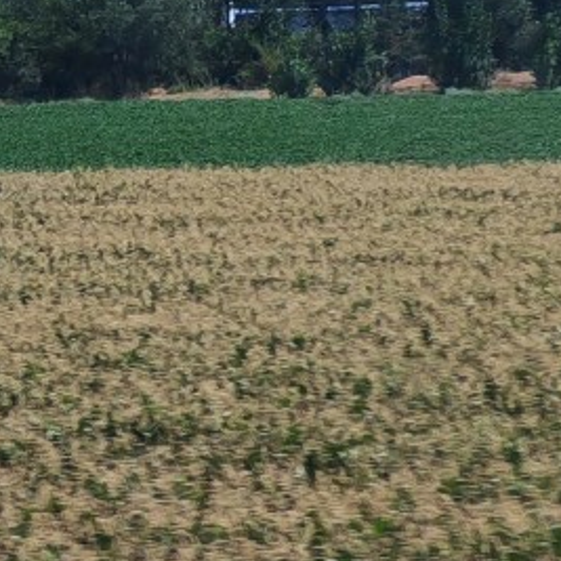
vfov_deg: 7.0
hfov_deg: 7.0
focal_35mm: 250
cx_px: -29
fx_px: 4584
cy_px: -69
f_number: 1.95
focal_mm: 5.52
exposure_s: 1/360
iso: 50
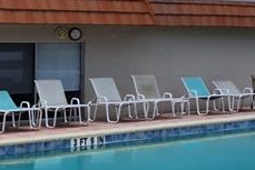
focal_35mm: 107
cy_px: 13
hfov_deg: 16.9
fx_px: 758
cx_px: 405
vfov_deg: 12.7
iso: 12
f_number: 1.8
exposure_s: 1/1293
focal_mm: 6.4
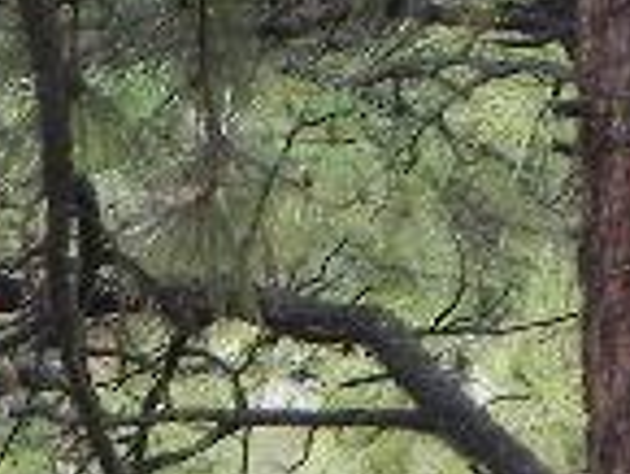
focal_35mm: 1859
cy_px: 1113
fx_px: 33861
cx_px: -413
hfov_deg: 1.1
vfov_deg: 0.8
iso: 160
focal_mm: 59.9
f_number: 5
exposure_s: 1/108
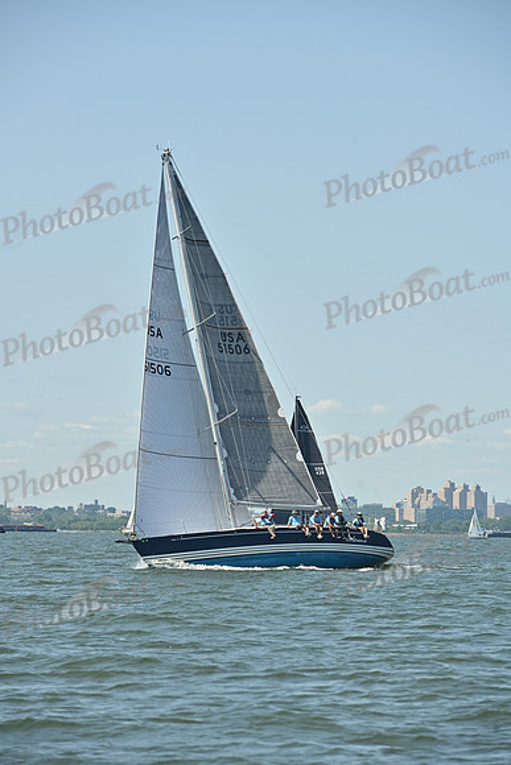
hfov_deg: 7.4
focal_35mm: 185
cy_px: 382
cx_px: 256
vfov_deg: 11.1
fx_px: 3936
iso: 320
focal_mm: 185
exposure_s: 1/1250
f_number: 10
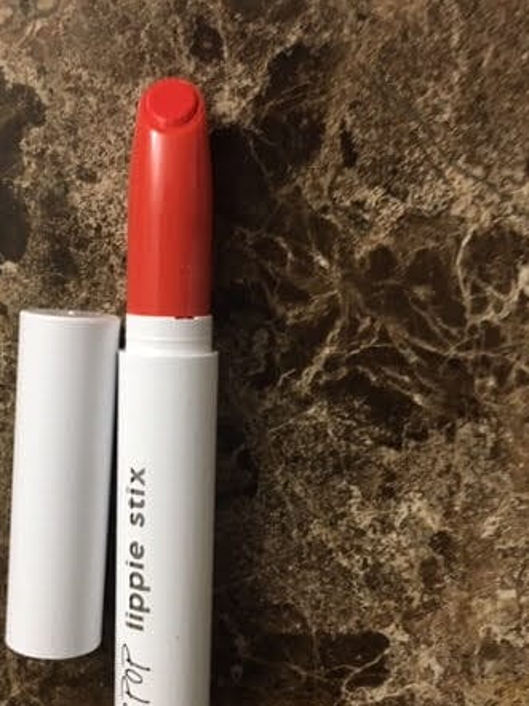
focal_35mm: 42
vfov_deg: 44.7
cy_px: 406
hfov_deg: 34.1
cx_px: 192
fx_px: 857
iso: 200
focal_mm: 4.15
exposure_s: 1/17
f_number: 2.2
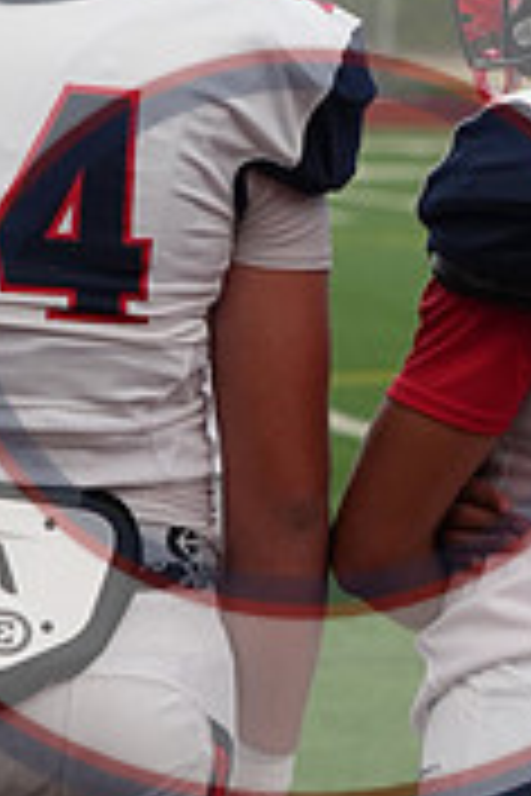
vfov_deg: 5.1
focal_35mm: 404
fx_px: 8938
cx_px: 295
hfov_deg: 3.4
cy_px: 333
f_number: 5.6
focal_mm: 106
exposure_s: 1/1000
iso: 640
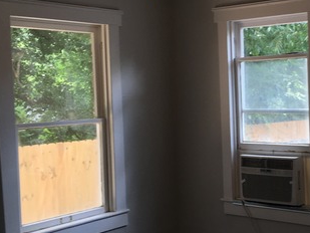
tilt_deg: -3.2
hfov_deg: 30.5
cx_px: 291
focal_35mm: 60
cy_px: 137
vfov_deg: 24.4
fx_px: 538
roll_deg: +0.8
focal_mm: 4.15
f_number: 2.2
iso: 32
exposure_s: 1/60
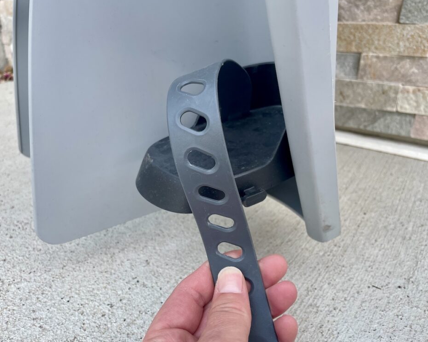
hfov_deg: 62.2
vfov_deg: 51.5
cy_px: 172
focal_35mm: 28
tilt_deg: -23.8
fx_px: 355
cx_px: 199
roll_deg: +0.6
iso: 32
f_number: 1.6
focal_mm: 4.2
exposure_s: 1/381
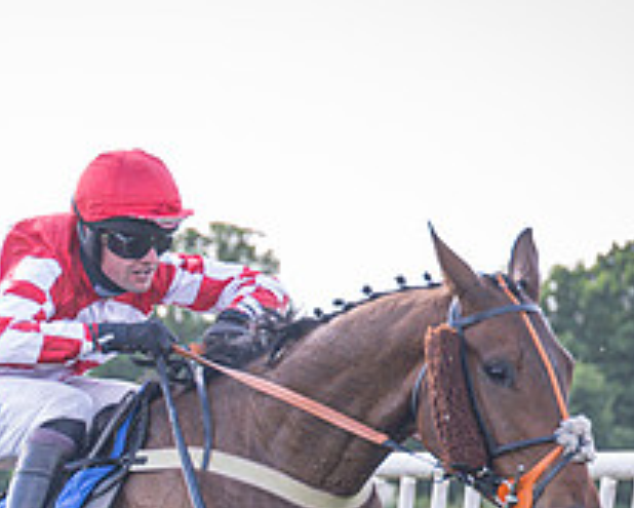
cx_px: -263
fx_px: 5857
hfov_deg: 6.1
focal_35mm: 312
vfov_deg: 4.9
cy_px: 716
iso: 640
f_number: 2.8
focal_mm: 70
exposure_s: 1/1600
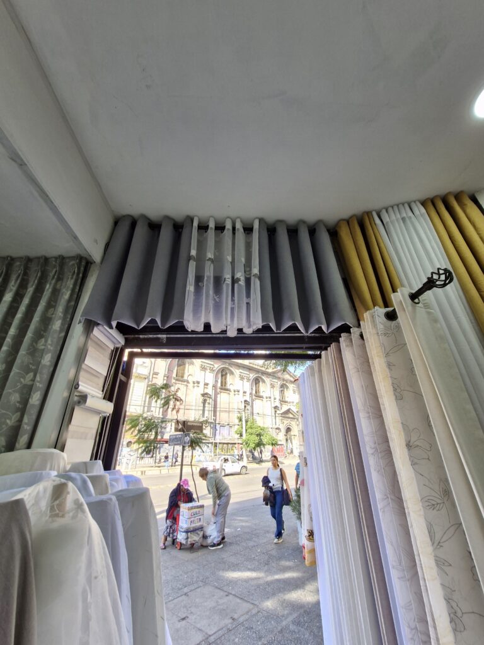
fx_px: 242
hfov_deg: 89.9
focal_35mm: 13
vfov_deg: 106.2
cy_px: 322
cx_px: 242
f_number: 2.2
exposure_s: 1/50
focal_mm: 1.74
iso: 50
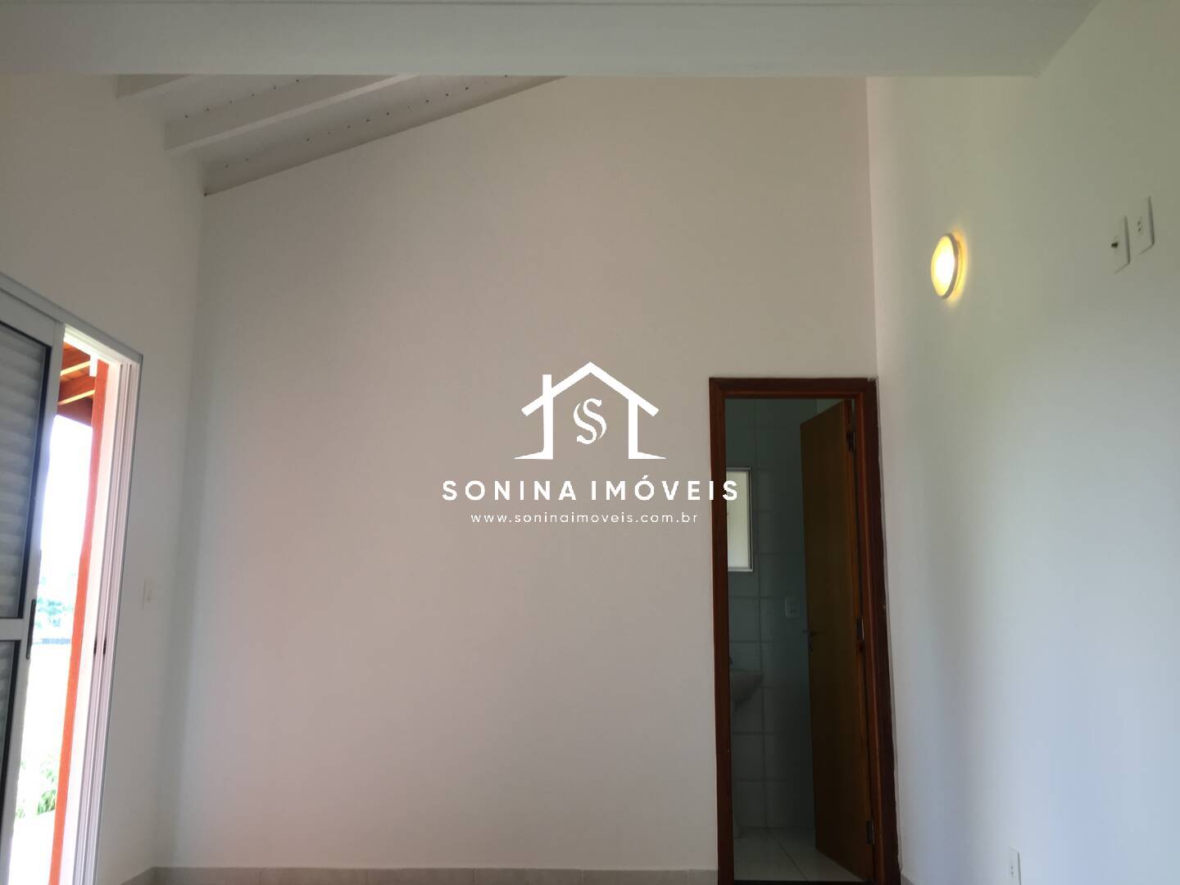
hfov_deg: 61.7
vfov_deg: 48.2
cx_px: 590
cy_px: 442
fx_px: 989
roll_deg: -1.2
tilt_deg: +11.2
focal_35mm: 29
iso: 32
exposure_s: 1/40
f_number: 2.2
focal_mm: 4.15
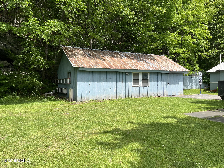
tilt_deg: -0.2
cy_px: 84
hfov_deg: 67.3
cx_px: 112
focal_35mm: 26
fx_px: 168
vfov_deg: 53.1
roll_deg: +0.7
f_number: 1.6
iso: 50
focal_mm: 5.1
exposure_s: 1/1536
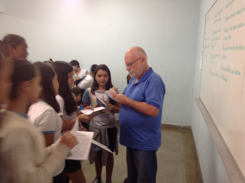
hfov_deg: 52.7
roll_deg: -1.7
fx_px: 247
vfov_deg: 40.6
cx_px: 122
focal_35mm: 35
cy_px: 92
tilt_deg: -8.1
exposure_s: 1/15
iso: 80
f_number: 2.4
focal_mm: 4.28
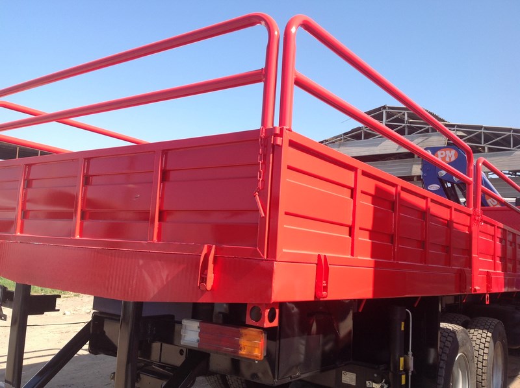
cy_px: 194
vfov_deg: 40.6
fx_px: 525
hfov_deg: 52.7
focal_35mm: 35
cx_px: 260
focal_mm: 4.28
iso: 50
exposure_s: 1/796
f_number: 2.4
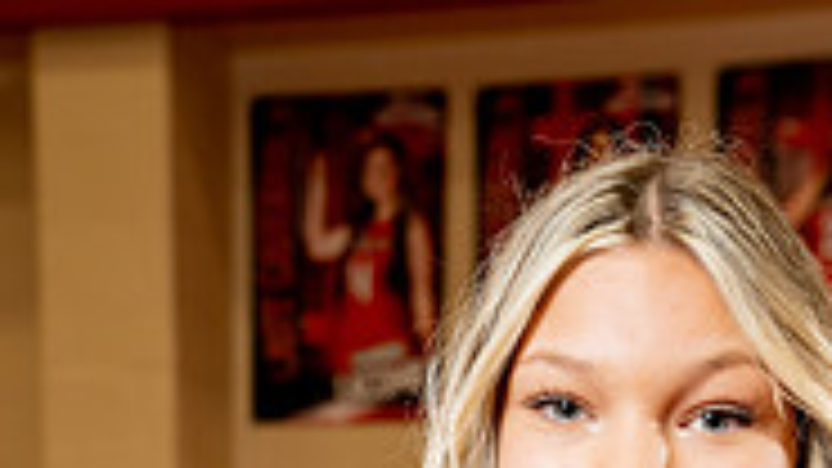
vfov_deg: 9.6
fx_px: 2581
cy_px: 981
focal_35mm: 117
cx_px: 589
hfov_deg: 18.2
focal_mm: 46
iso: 500
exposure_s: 1/250
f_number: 4.5
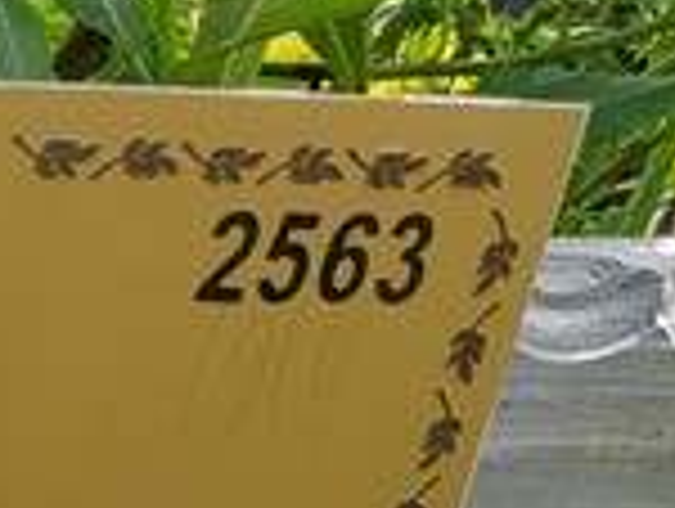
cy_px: 1173
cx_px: -387
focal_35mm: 144
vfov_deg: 9.3
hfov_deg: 12.9
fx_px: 2812
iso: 100
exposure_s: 1/510
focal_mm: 5.52
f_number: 1.9
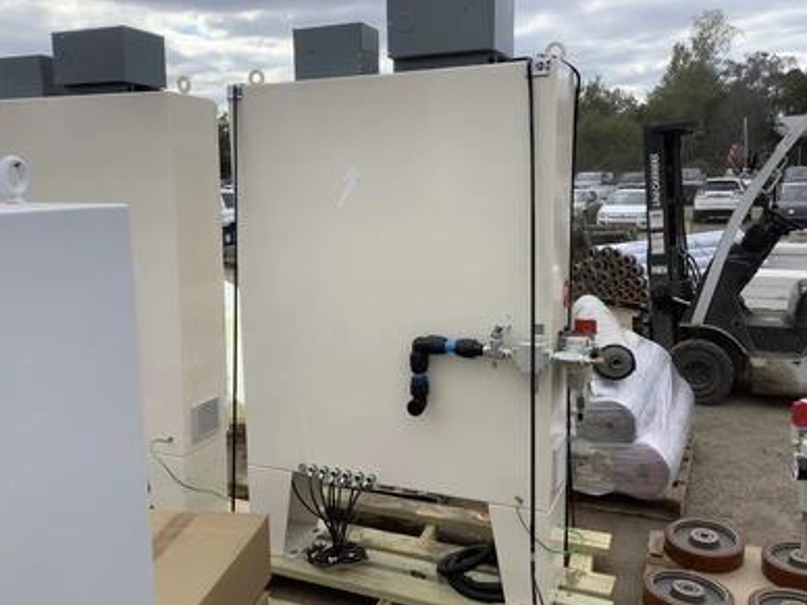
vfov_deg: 44.2
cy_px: 310
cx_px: 397
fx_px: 746
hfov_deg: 56.8
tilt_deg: -10.4
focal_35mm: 32
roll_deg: +0.8
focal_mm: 3.3
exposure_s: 1/936
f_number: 2.4
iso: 25
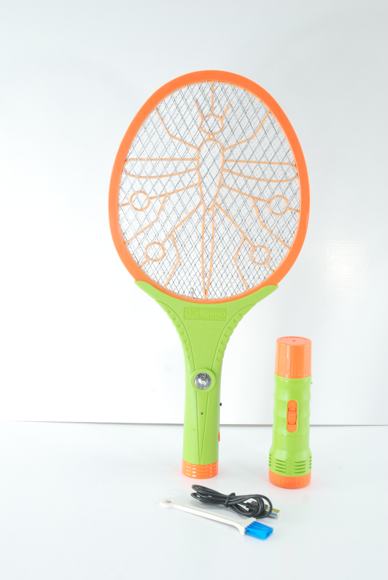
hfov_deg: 28.2
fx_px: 774
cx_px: 194
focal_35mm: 48
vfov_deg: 41.1
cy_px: 290
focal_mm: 32
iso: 800
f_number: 8
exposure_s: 1/30
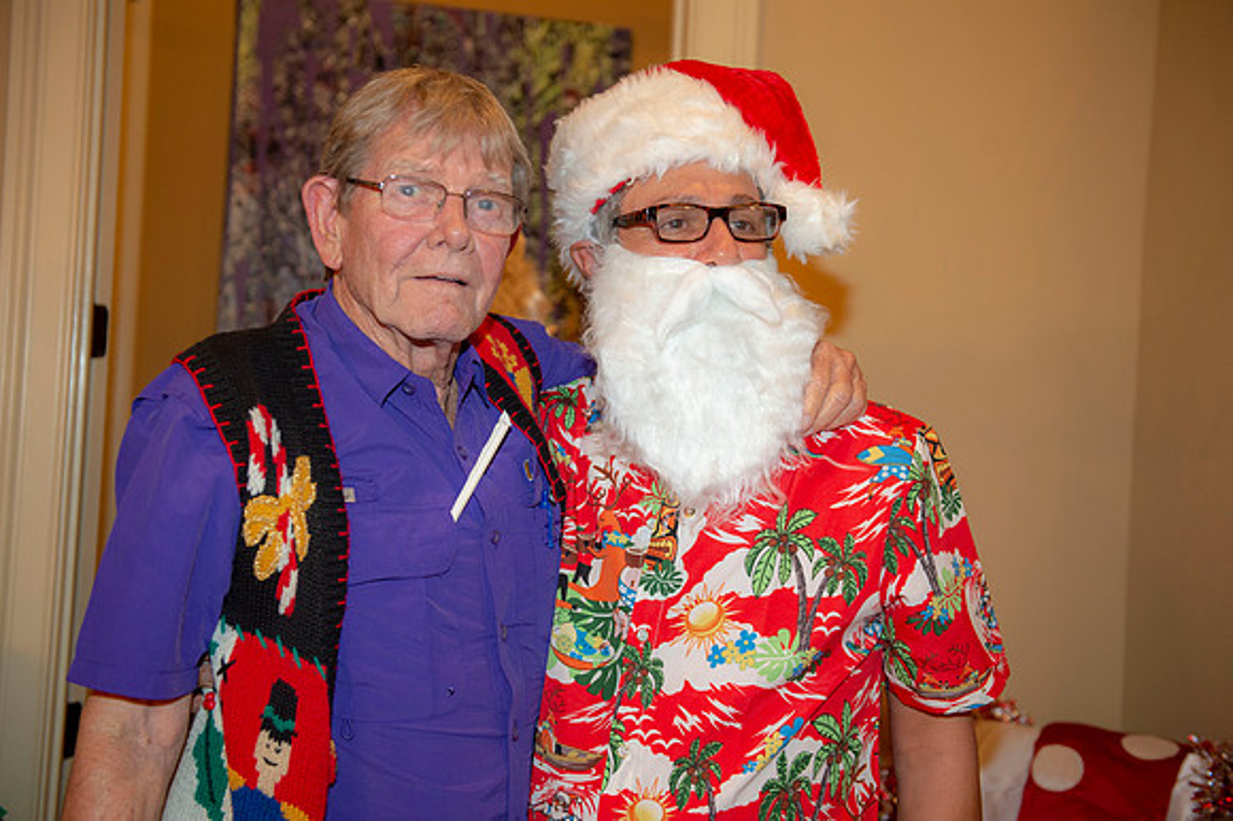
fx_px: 1643
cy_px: 410
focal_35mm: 48
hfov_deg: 41.1
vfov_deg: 28.0
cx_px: 616
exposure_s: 1/60
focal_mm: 48
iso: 800
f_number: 3.5
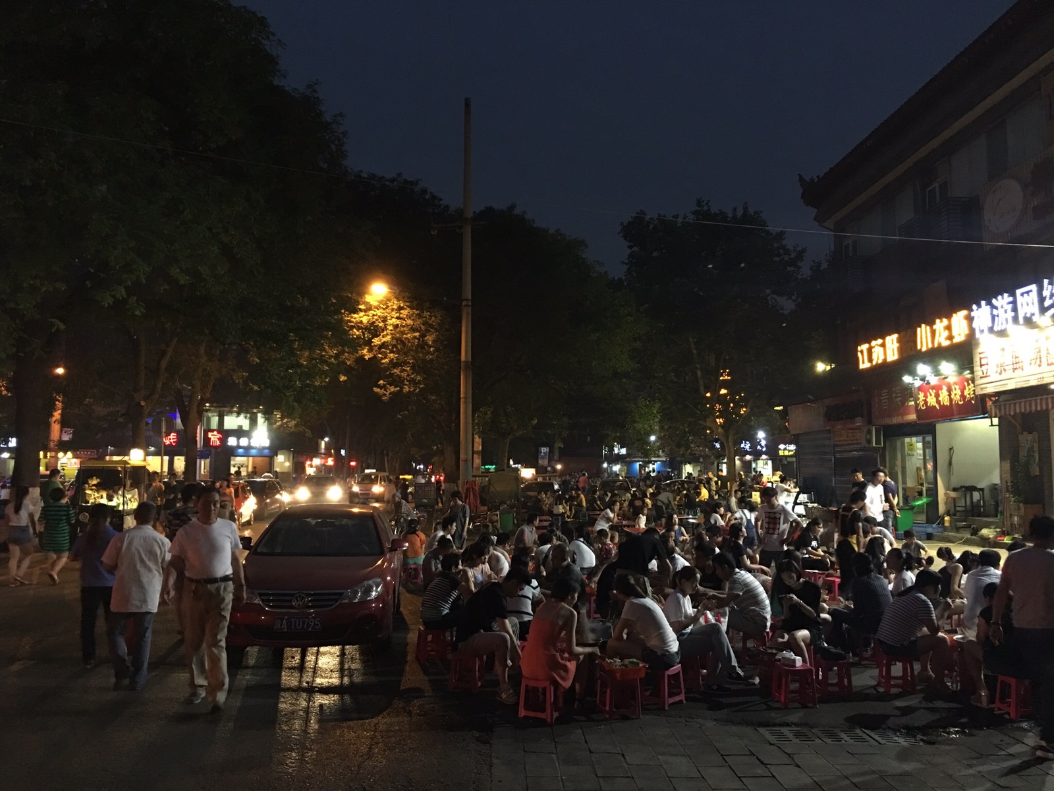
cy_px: 396
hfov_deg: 61.7
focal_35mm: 29
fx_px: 883
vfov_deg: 48.2
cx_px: 527
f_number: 2.2
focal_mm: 4.15
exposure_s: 1/8
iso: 125
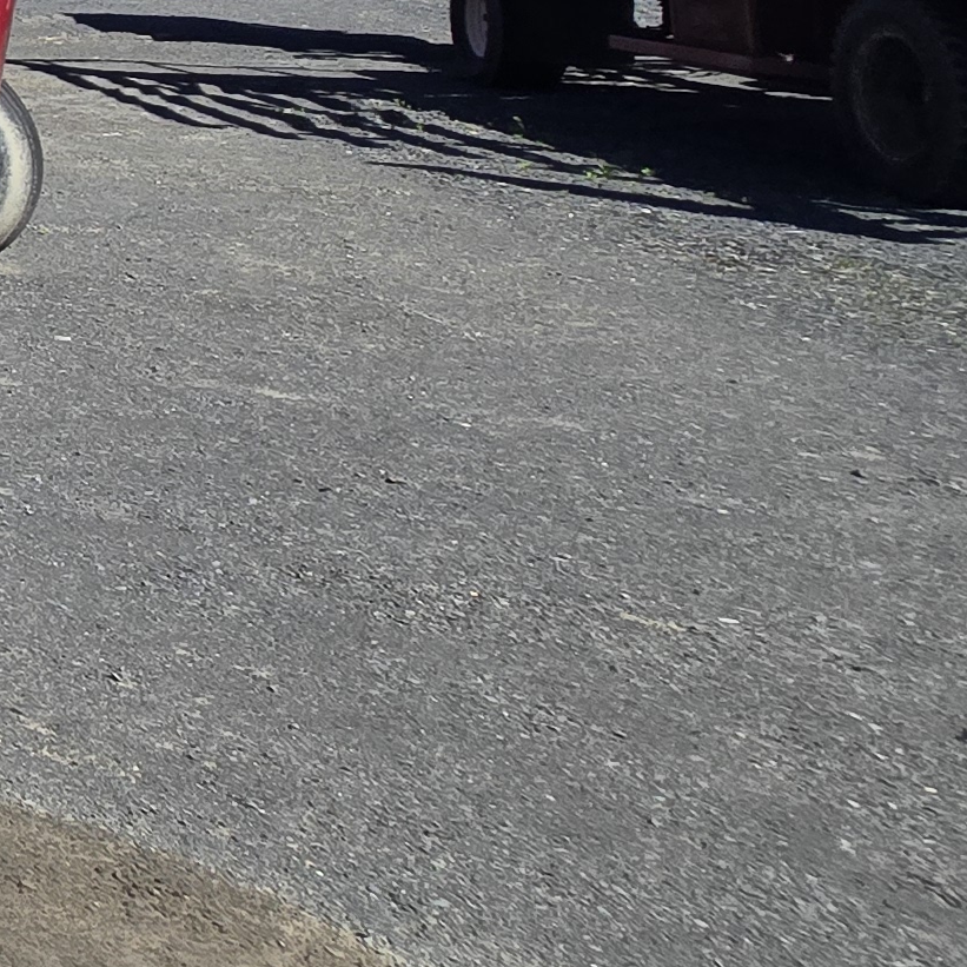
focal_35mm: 56
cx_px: -1249
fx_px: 1770
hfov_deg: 16.2
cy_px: -213
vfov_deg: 26.8
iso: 50
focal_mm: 2.2
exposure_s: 1/1951
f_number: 2.2
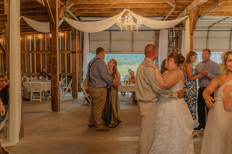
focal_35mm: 35
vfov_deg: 37.8
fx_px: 225
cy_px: 77
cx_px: 116
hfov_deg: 54.5
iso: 640
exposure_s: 1/200
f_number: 2.5
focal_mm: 35
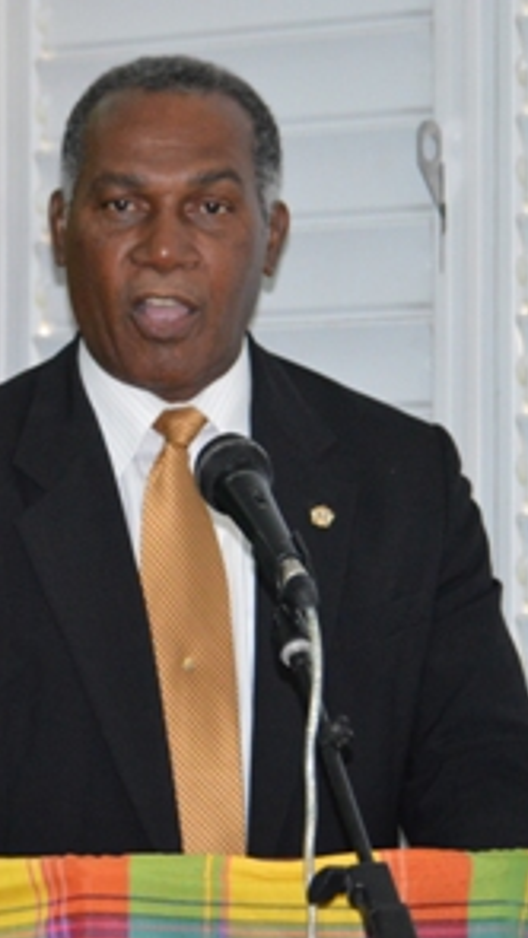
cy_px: 471
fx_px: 4753
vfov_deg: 11.3
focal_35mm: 191
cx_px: -48
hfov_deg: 6.3
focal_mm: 80
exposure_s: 1/60
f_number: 4.5
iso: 3200
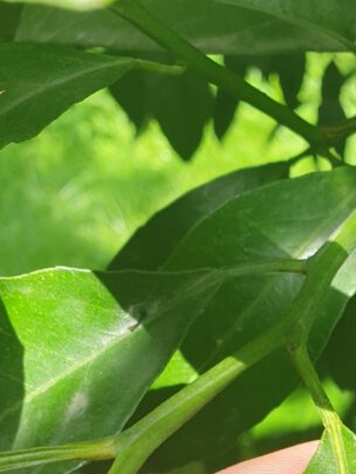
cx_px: 365
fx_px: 904
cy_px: 595
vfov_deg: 25.7
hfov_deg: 21.4
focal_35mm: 66
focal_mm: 4.3
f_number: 2.4
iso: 50
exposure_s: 1/189
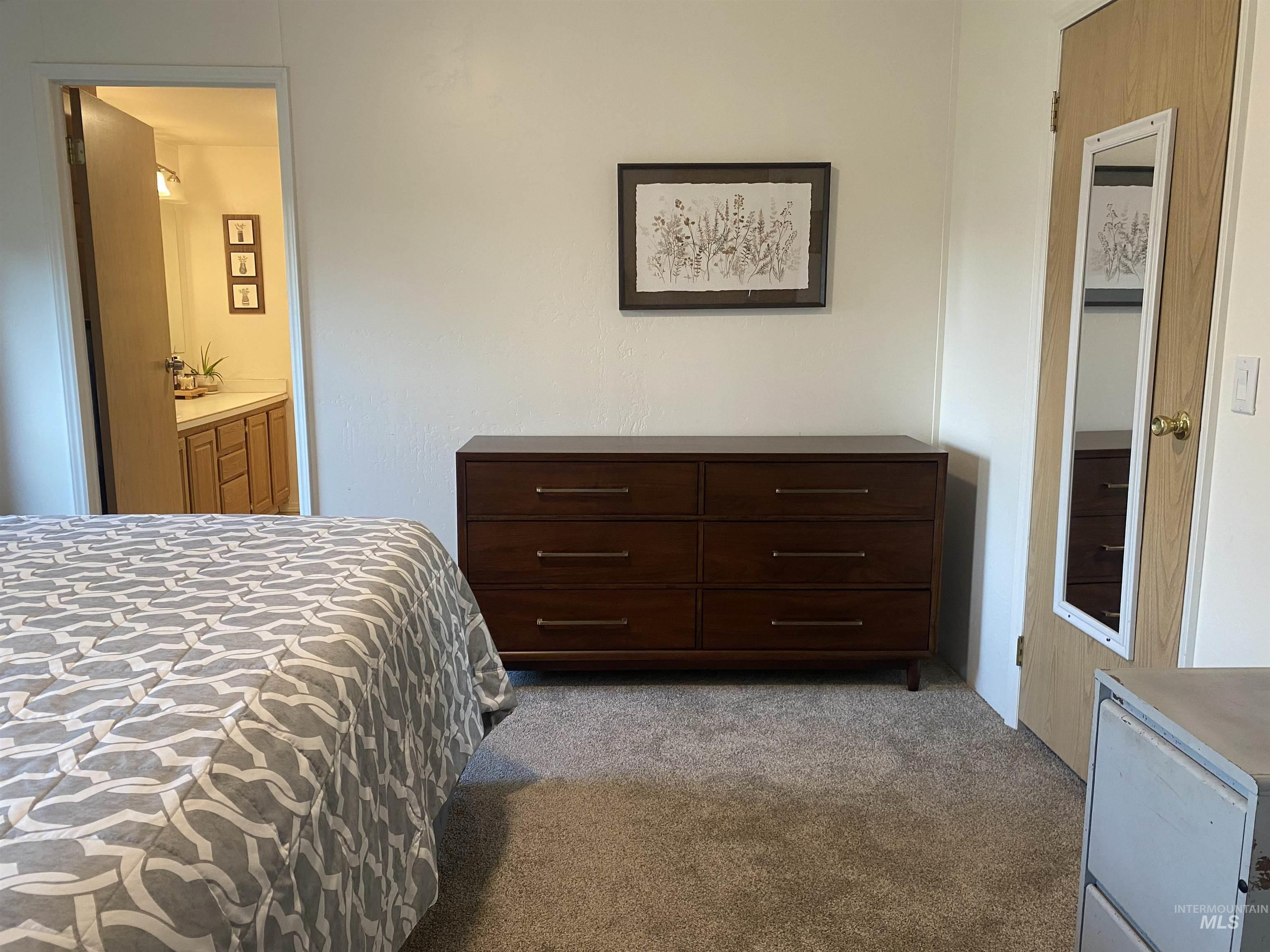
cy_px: 476
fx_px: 954
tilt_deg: -9.0
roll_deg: -0.1
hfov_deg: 67.3
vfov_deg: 53.1
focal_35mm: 26
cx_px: 635
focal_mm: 4.25
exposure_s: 1/60
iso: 125
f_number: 1.8
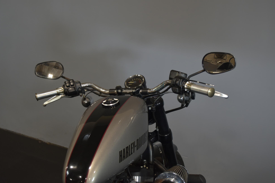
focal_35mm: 45
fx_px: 340
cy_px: 93
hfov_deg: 44.0
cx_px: 135
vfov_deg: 30.2
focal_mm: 29
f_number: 4.5
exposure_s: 1/30
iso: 640
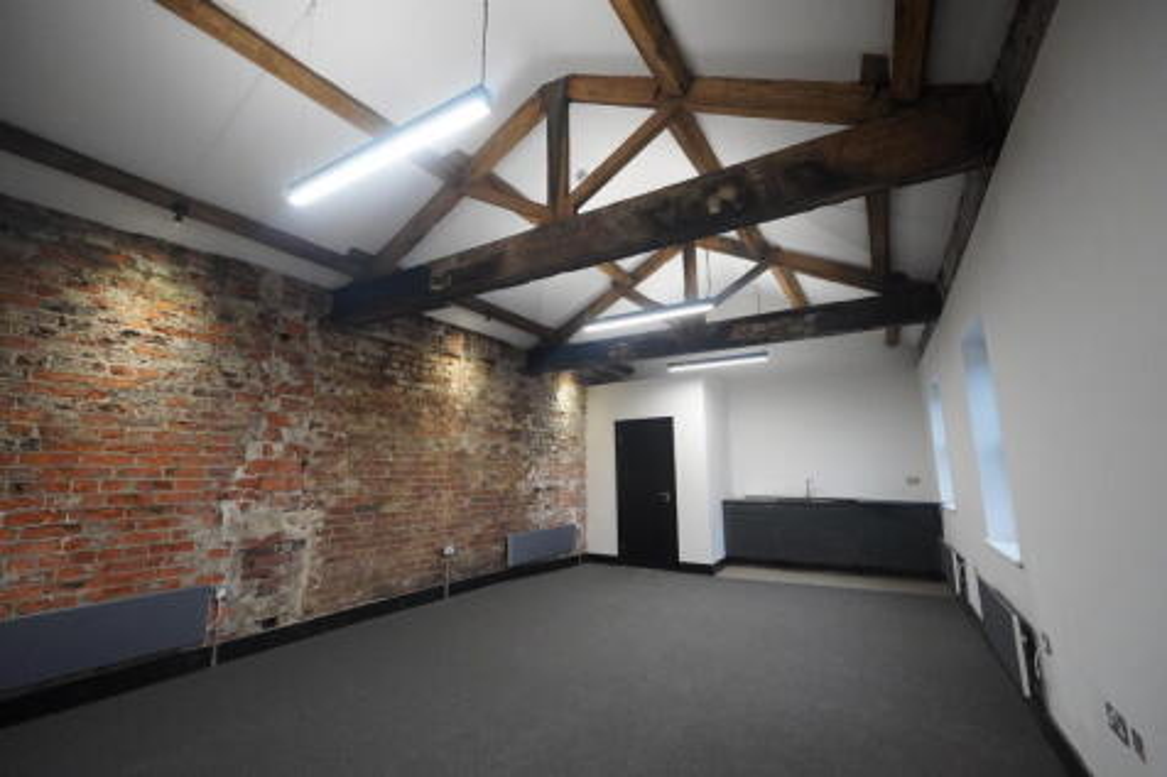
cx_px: 584
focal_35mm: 15
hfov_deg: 100.4
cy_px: 388
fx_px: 486
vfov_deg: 77.3
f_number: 4
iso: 2500
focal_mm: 10
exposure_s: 1/160
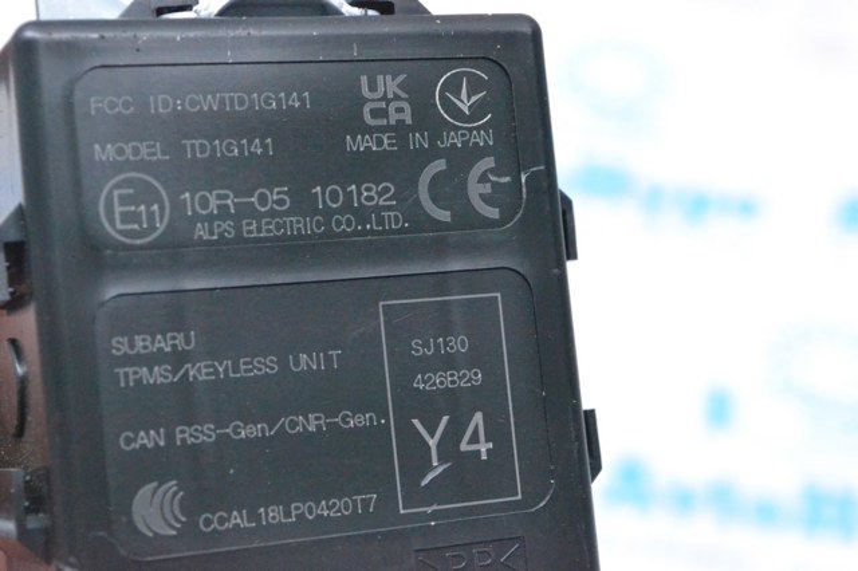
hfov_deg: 24.6
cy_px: 286
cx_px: 429
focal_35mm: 82
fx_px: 1965
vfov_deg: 16.5
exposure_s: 1/160
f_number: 9
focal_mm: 55
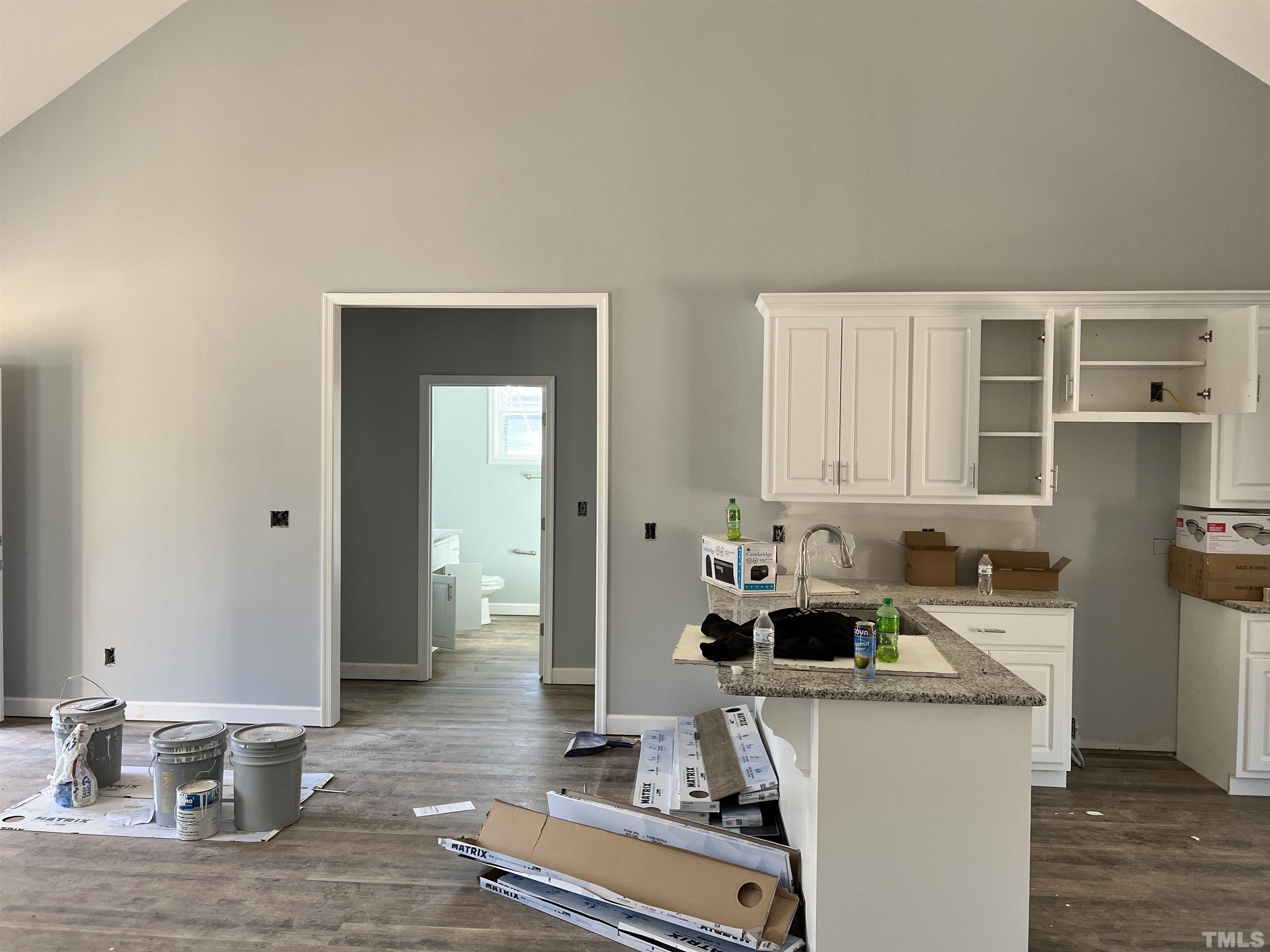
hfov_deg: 67.3
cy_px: 476
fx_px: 954
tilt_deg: +0.6
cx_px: 635
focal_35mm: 26
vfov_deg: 53.1
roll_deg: -0.6
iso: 100
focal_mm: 5.7
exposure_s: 1/121
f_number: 1.5
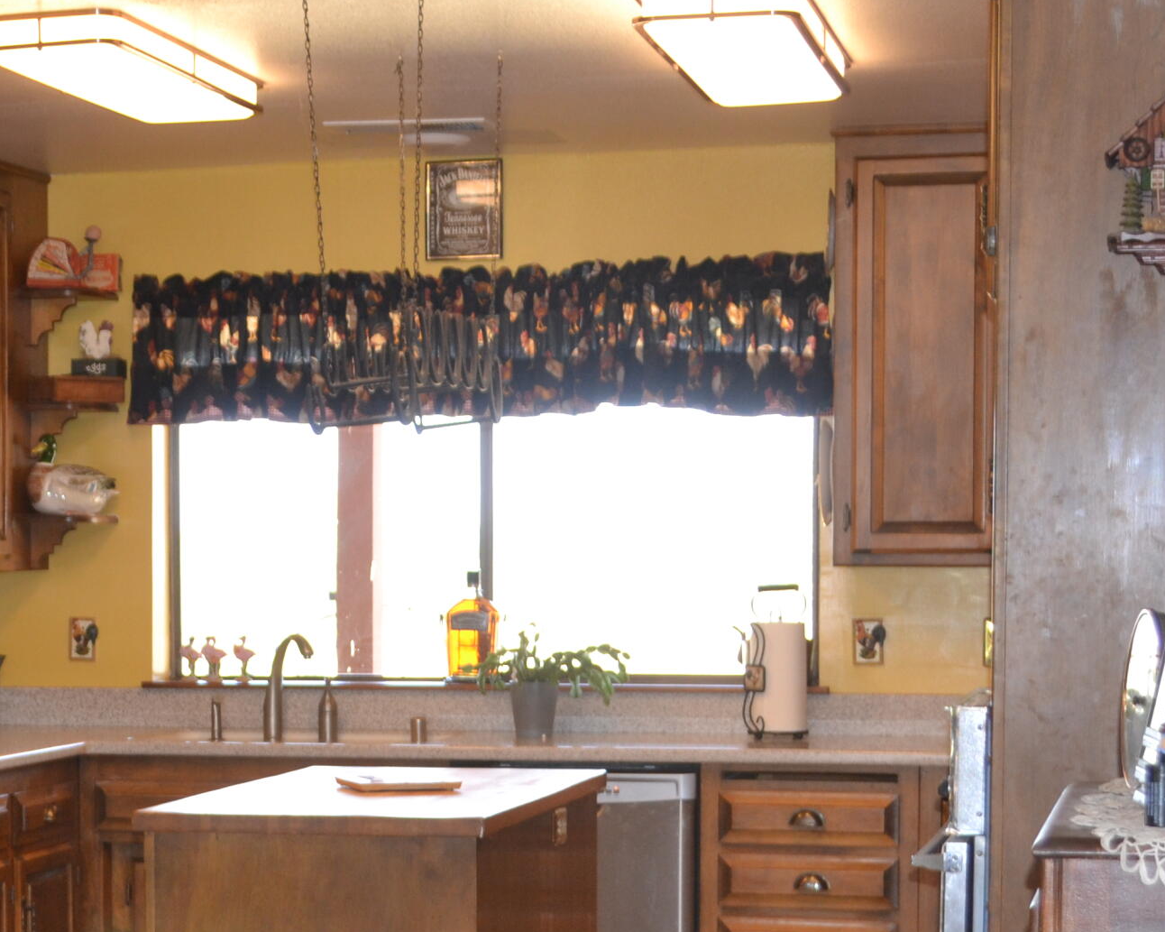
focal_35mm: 85
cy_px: 690
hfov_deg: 22.2
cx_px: 241
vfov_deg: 18.0
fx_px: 2930
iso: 500
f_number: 4.2
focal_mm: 26
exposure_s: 1/60
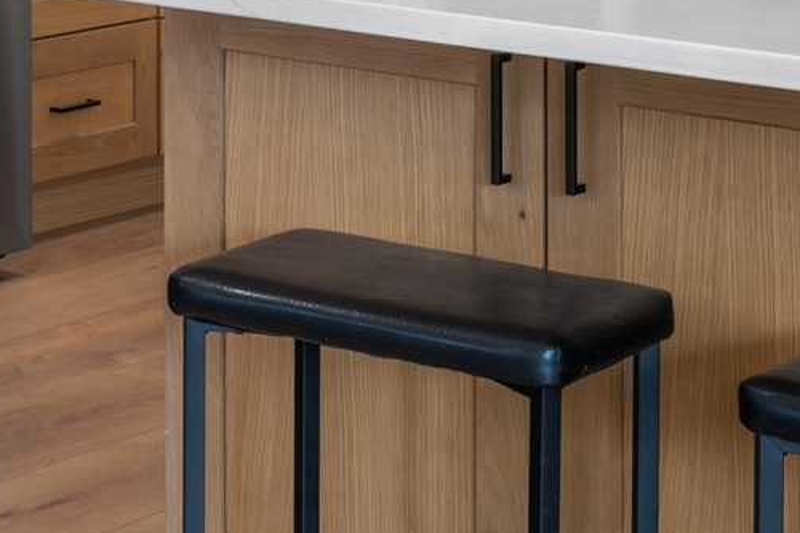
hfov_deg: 14.5
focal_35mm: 123
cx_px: -680
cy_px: -425
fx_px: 2732
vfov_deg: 10.5
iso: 500
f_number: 8
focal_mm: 30
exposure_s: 1/1.67
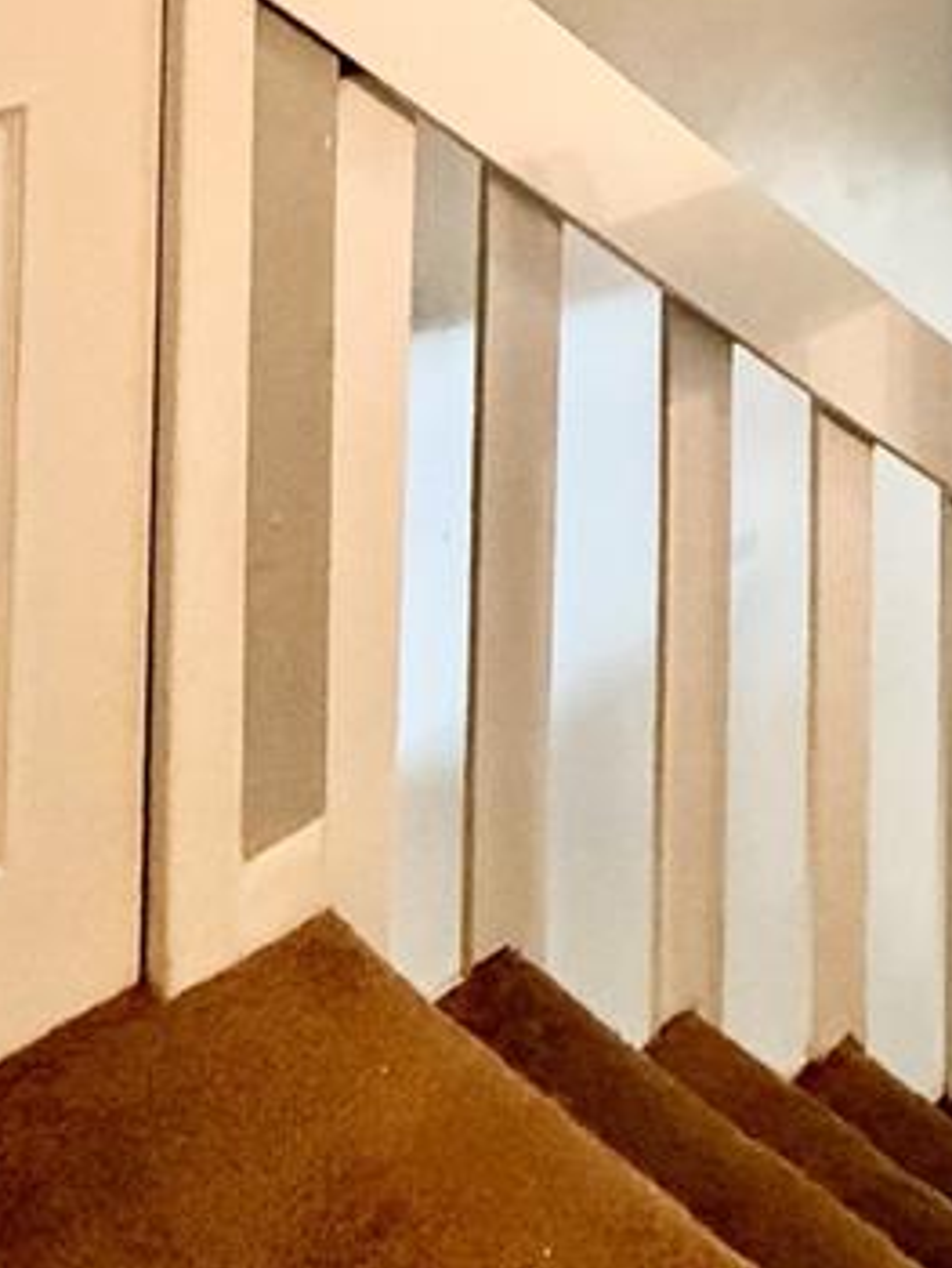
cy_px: -496
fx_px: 1758
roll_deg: +0.3
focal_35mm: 48
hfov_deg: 27.1
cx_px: 1115
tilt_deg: +3.2
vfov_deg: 29.3
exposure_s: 1/60
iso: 800
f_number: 2.2
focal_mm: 2.22
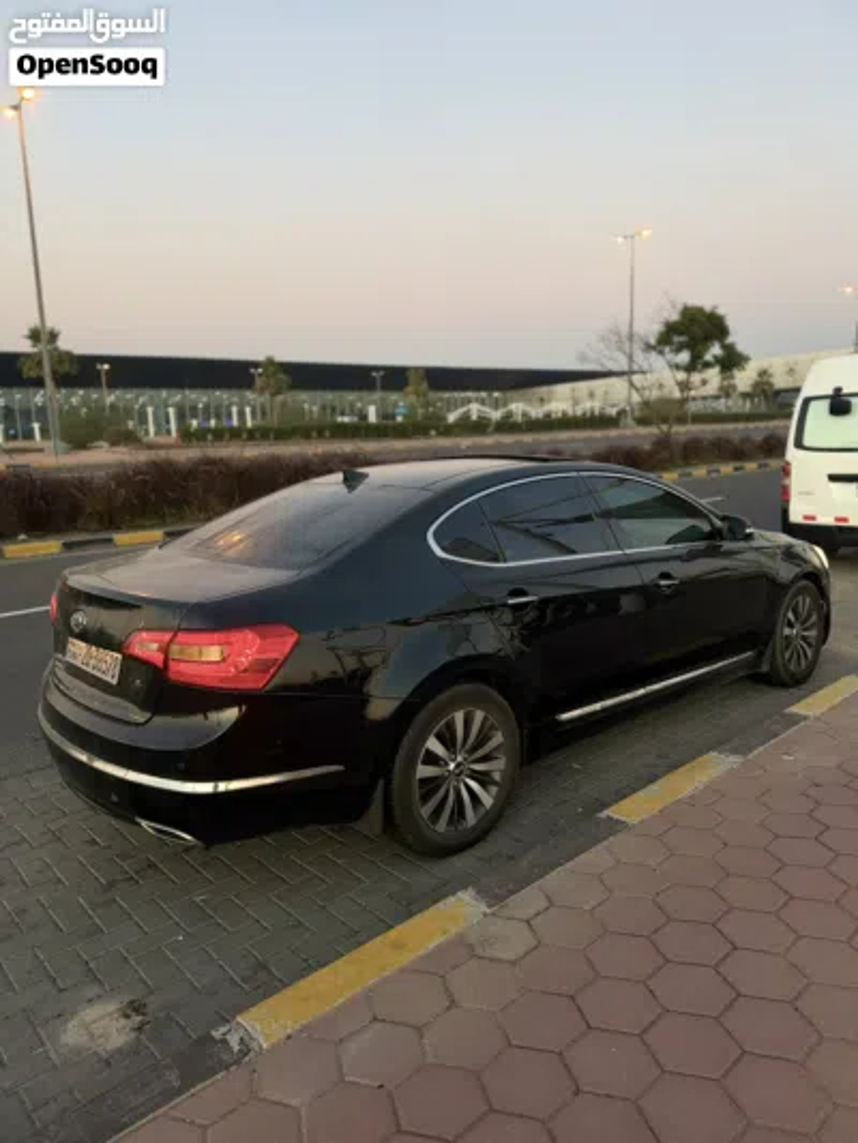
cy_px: 572
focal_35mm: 24
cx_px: 429
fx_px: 793
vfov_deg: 71.6
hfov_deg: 56.8
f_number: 1.78
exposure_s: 1/66
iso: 200
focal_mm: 6.76
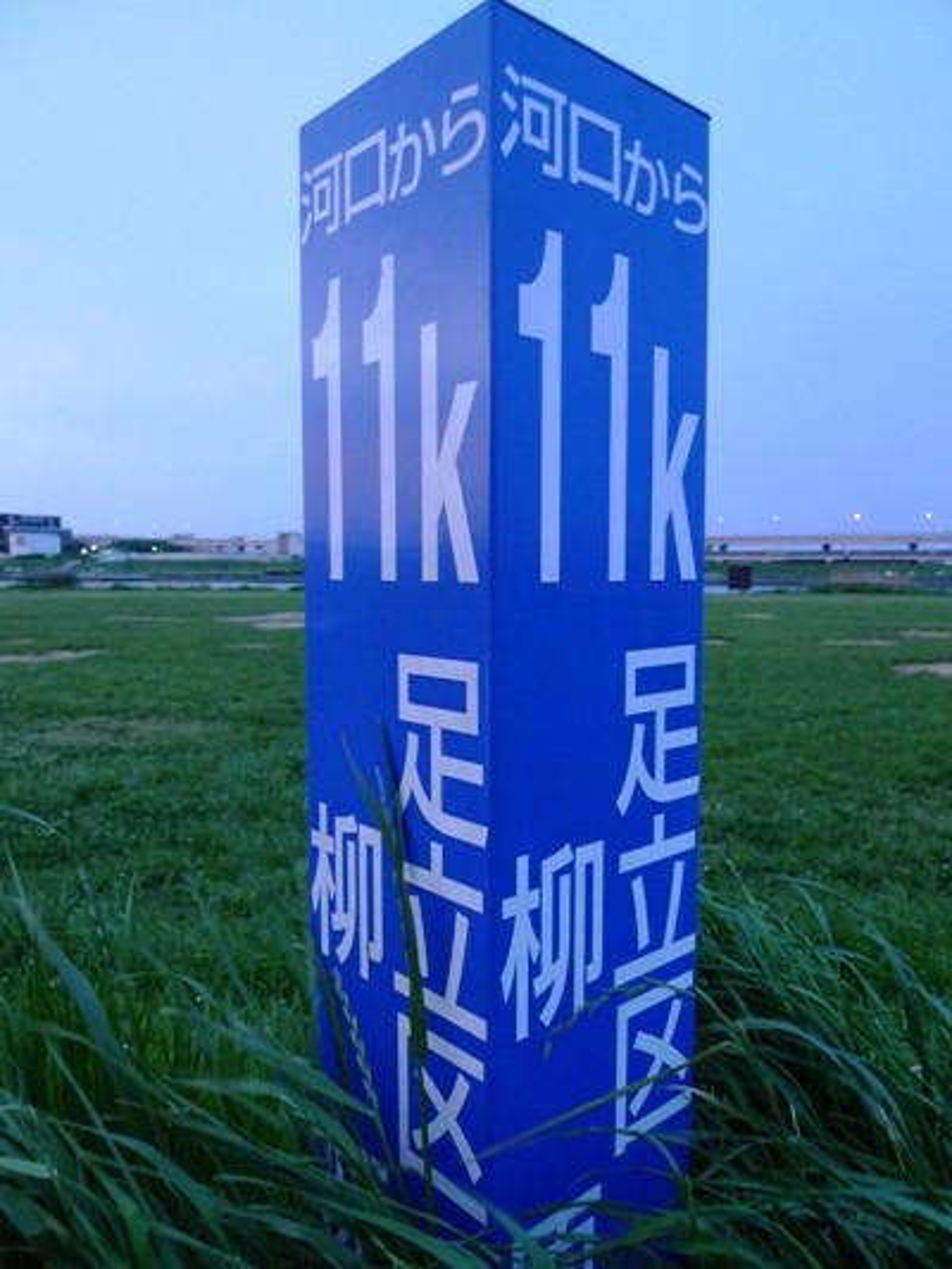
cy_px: 634
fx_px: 880
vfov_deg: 71.6
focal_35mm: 24
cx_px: 476
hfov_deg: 56.8
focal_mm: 5.1
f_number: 2
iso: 400
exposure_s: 1/25
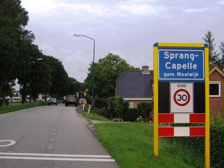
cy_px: 81
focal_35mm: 45
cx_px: 112
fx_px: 291
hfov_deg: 42.1
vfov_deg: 32.2
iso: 64
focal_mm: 7.9
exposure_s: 1/200
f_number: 2.8
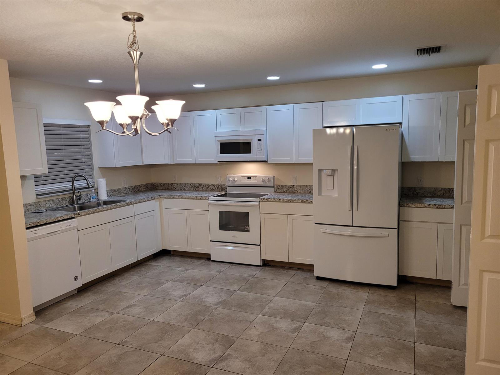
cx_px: 250
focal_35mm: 26
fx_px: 376
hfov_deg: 67.3
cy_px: 188
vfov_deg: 53.1
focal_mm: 5.4
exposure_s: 1/119
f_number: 1.8
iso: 250
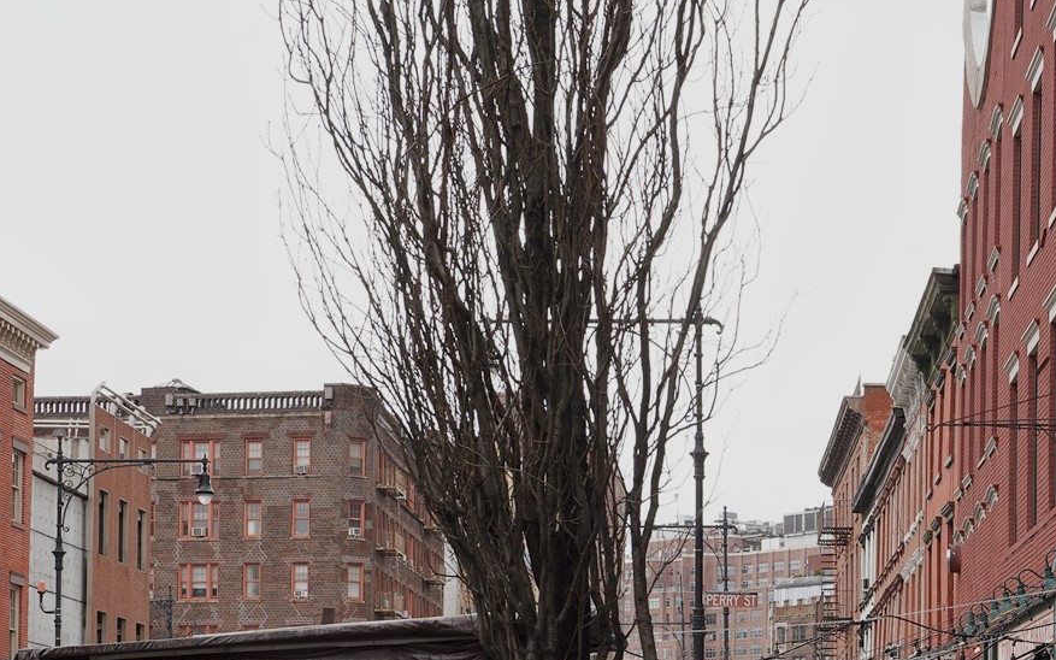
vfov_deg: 13.7
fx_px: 2676
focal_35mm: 93
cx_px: 846
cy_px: 739
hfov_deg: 22.0
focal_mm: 40
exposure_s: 1/100
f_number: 11
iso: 400
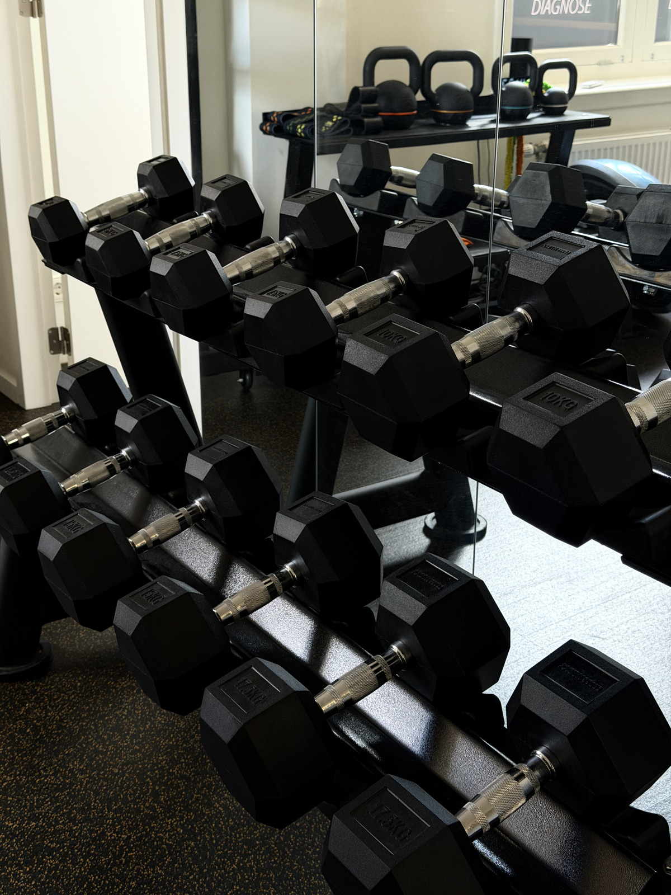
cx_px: 336
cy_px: 448
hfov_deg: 30.3
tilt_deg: -21.4
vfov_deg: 39.7
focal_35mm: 48
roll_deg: -0.8
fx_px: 1241
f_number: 1.78
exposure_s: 1/50
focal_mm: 6.76
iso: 200
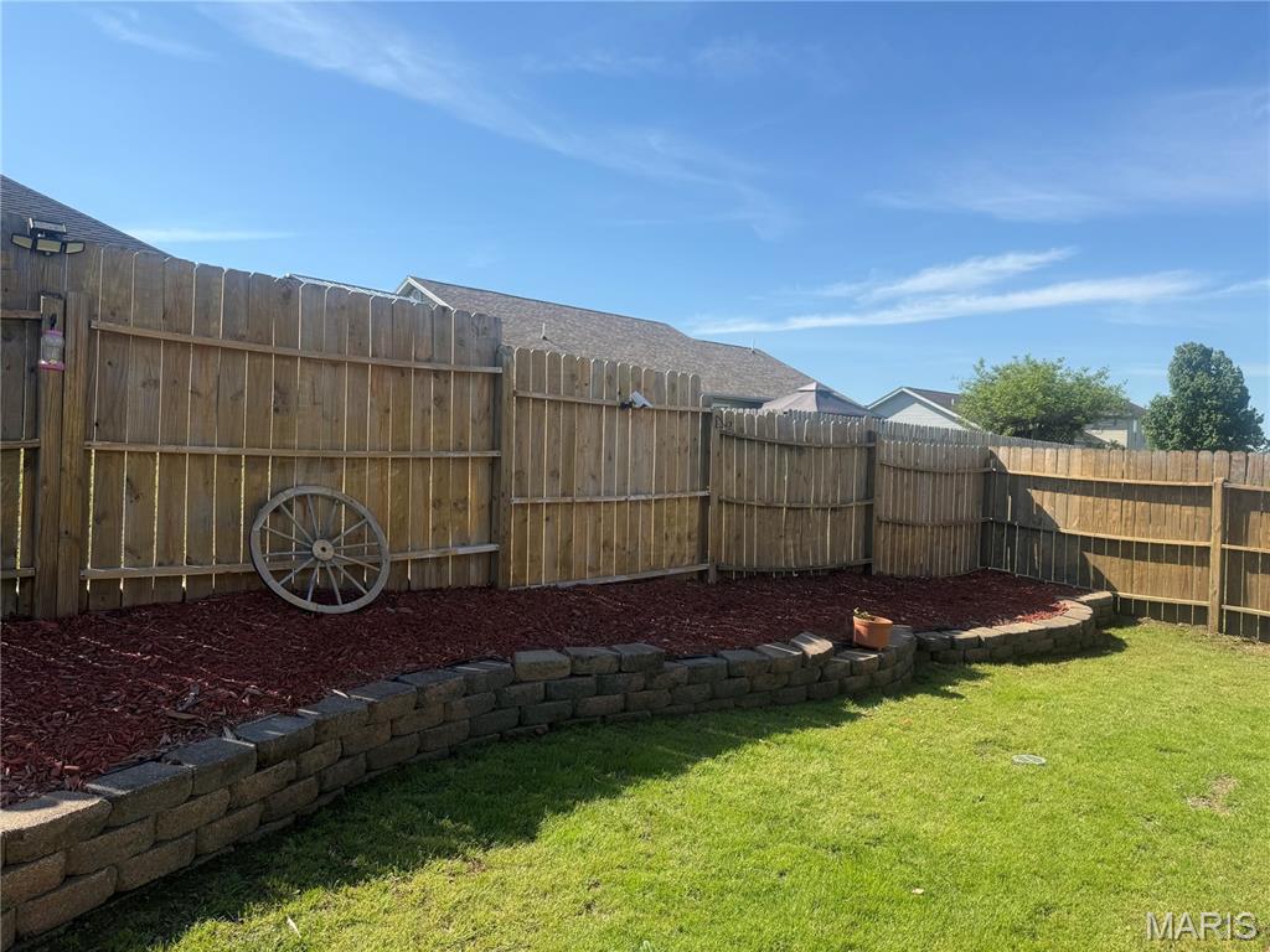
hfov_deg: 71.6
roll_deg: -1.7
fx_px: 881
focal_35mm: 24
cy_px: 476
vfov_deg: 56.8
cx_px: 635
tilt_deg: -1.3
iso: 80
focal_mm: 6.76
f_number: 1.78
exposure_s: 1/3279
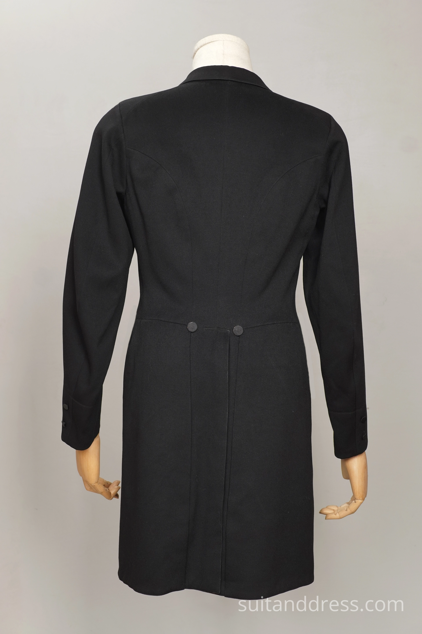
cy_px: 317
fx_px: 844
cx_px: 211
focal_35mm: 48
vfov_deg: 41.1
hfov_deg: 28.1
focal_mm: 32
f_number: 5.6
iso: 400
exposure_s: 1/40
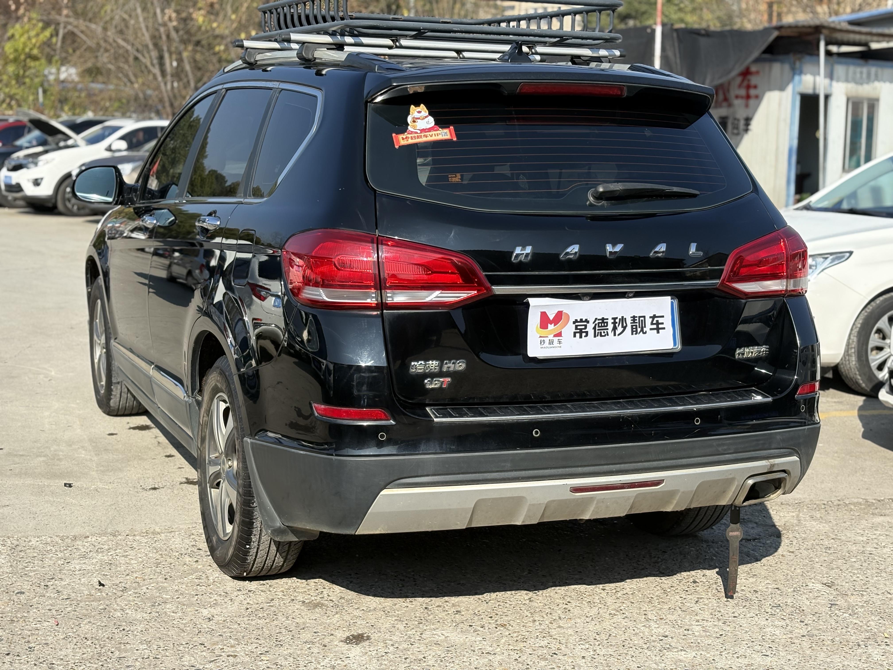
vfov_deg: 28.0
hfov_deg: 36.8
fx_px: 1341
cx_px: 446
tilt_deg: -8.3
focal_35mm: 52
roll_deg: -0.7
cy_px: 335
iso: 50
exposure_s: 1/2545
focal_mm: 5.96
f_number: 1.6
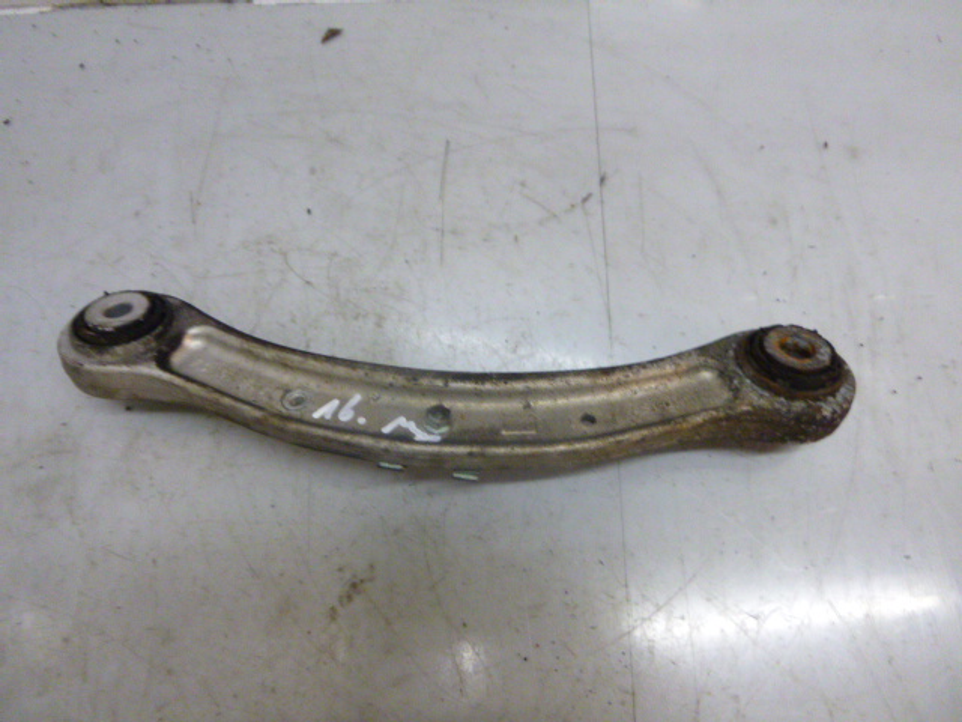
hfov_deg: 69.4
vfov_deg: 54.9
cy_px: 361
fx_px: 695
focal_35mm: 25
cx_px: 481
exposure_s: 1/30
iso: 400
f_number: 3.9
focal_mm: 4.5
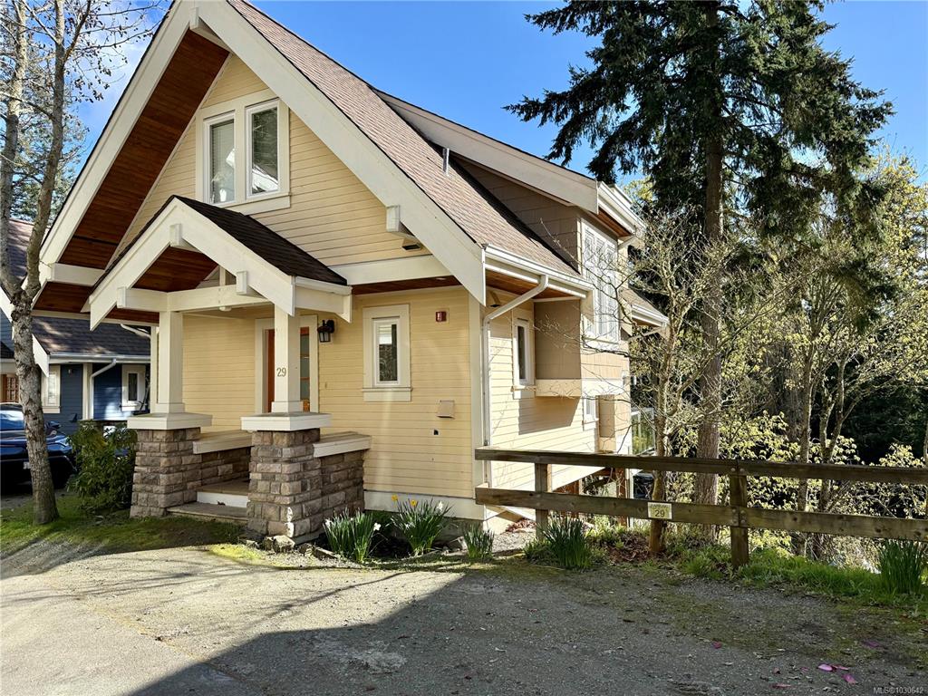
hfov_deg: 71.6
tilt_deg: +4.1
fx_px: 643
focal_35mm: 24
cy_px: 348
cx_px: 464
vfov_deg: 56.8
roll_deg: +1.6
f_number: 1.78
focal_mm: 6.76
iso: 100
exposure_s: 1/2611
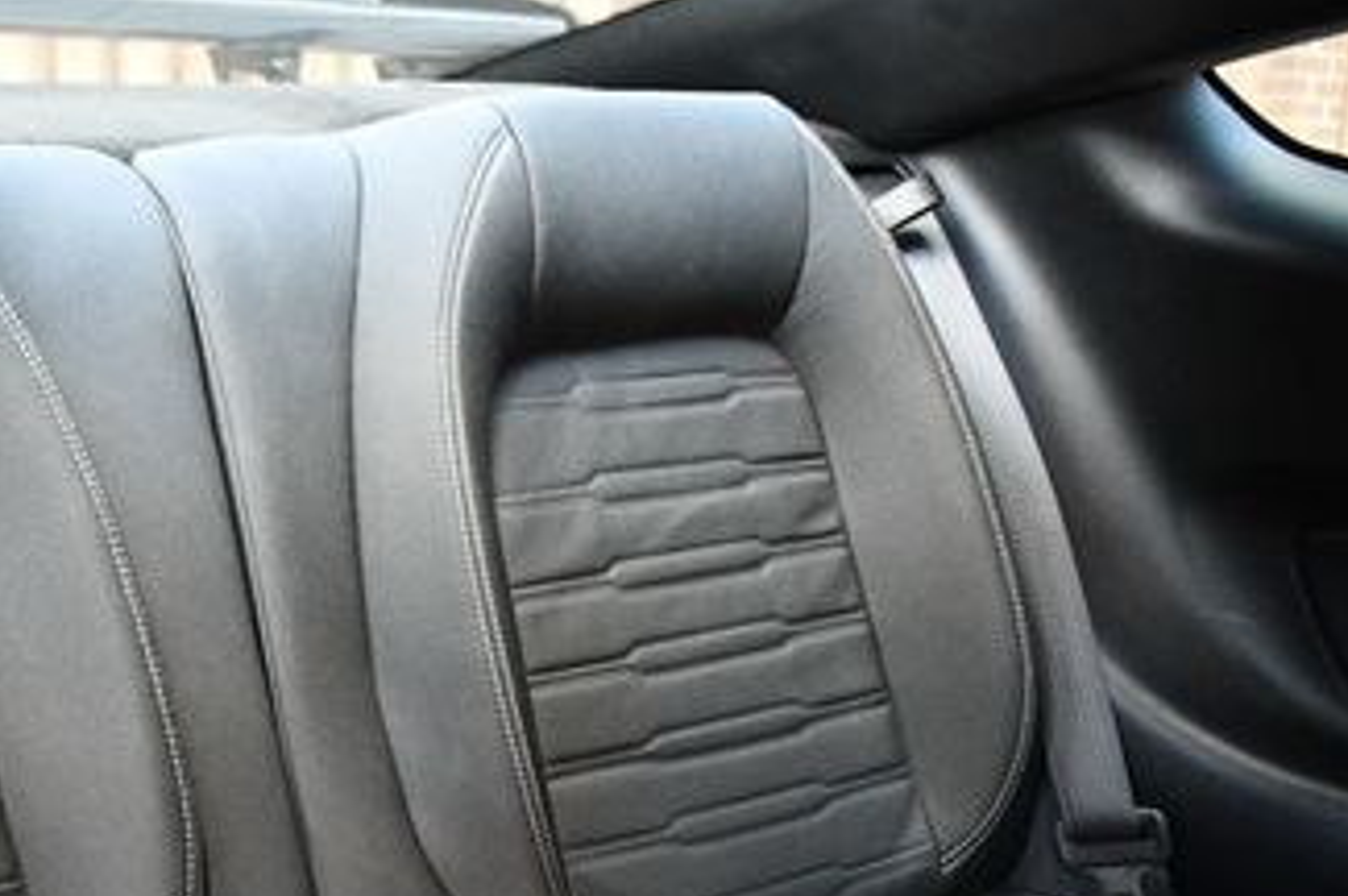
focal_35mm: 61
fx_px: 2282
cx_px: 195
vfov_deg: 21.8
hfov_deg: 31.7
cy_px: 776
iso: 3200
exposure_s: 1/100
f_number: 3.8
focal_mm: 21
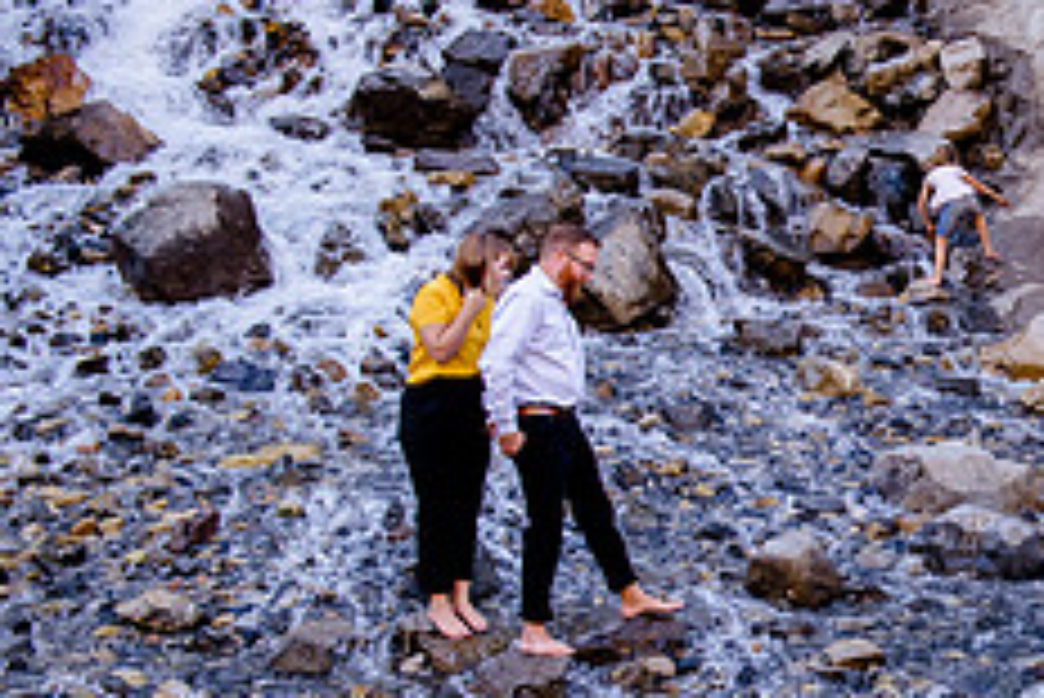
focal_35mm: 85
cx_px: 1143
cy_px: 471
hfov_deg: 22.6
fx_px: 2466
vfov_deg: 16.1
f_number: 4.5
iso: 1000
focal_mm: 34
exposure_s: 1/400
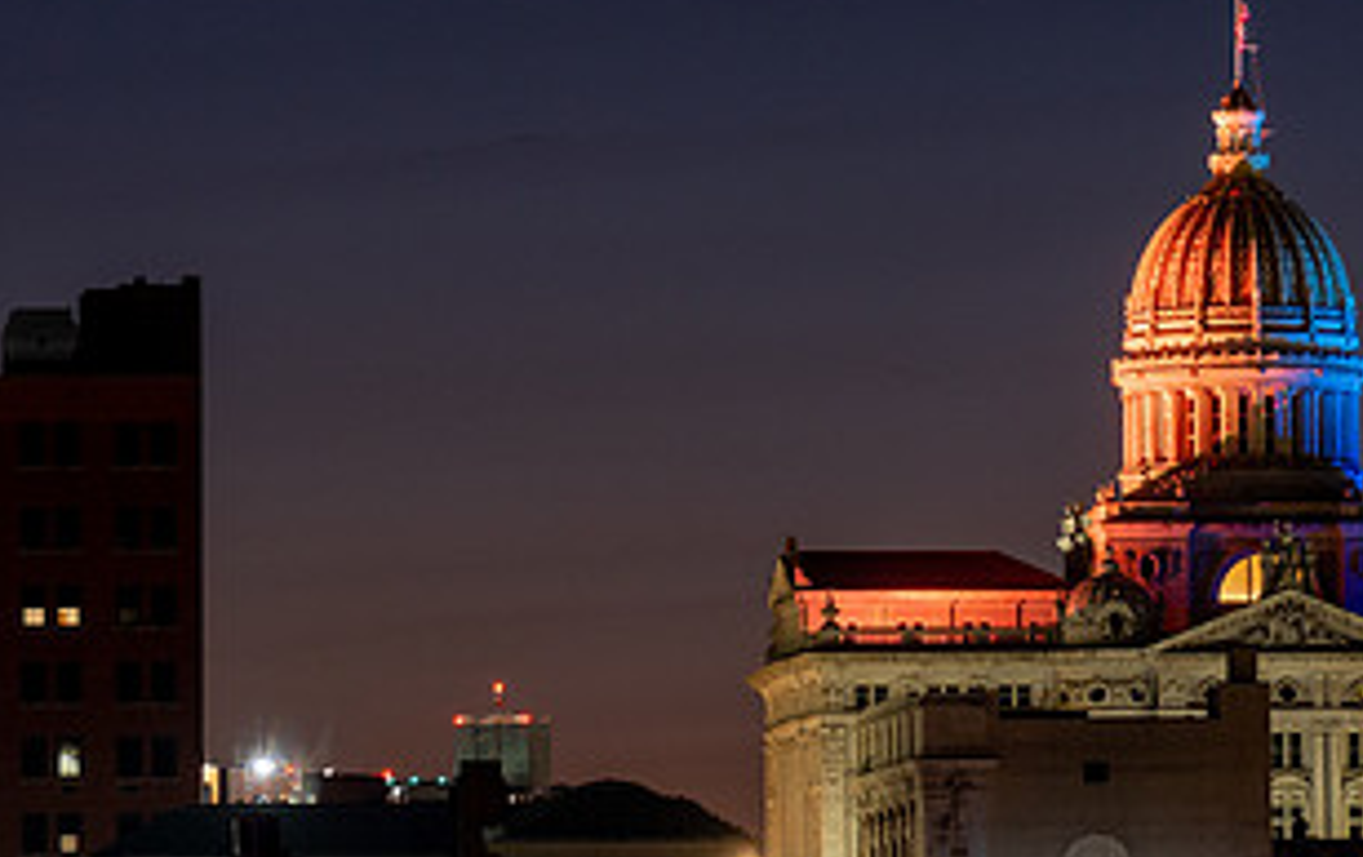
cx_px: 753
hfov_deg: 6.0
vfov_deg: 3.8
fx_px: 12911
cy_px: 546
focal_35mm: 347
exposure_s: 3.2
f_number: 5.4
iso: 125
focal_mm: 81
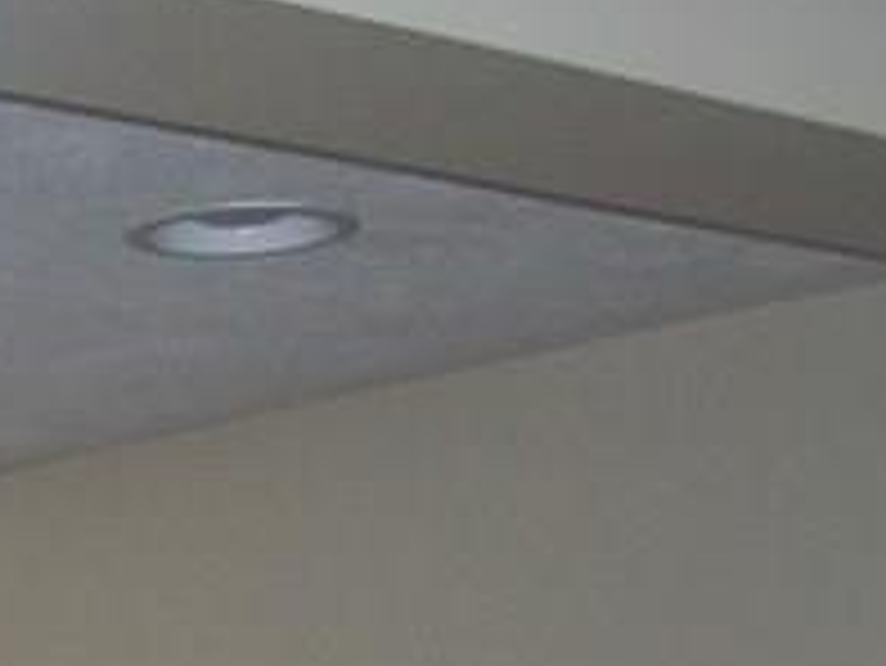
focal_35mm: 182
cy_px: 1490
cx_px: -418
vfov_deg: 7.7
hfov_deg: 10.5
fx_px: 4661
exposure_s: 1/60
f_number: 3.1
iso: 160
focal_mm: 6.3
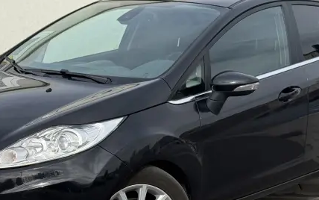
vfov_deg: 13.7
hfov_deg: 21.8
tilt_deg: -11.8
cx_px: 139
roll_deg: -0.2
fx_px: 826
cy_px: 152
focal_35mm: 95
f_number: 1.78
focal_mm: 6.76
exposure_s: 1/3096
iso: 64
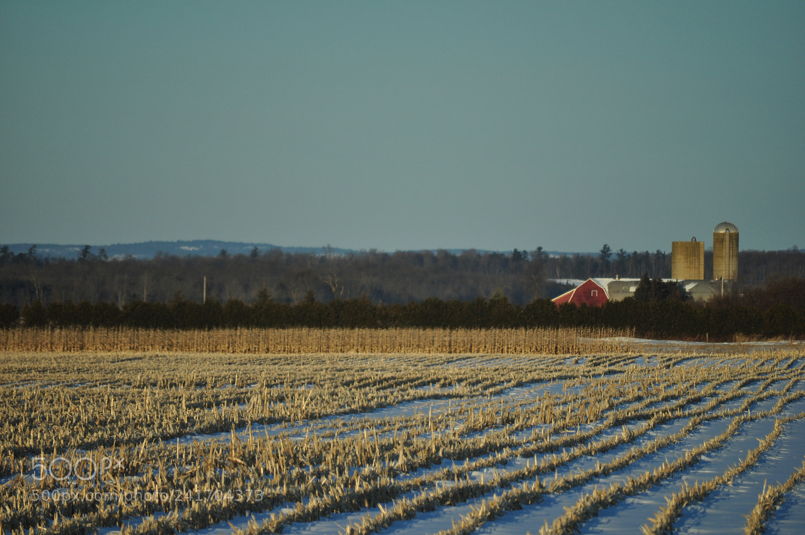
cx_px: 402
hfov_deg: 6.9
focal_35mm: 300
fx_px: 6701
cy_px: 268
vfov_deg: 4.6
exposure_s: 1/500
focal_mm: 200
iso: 200
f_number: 5.6
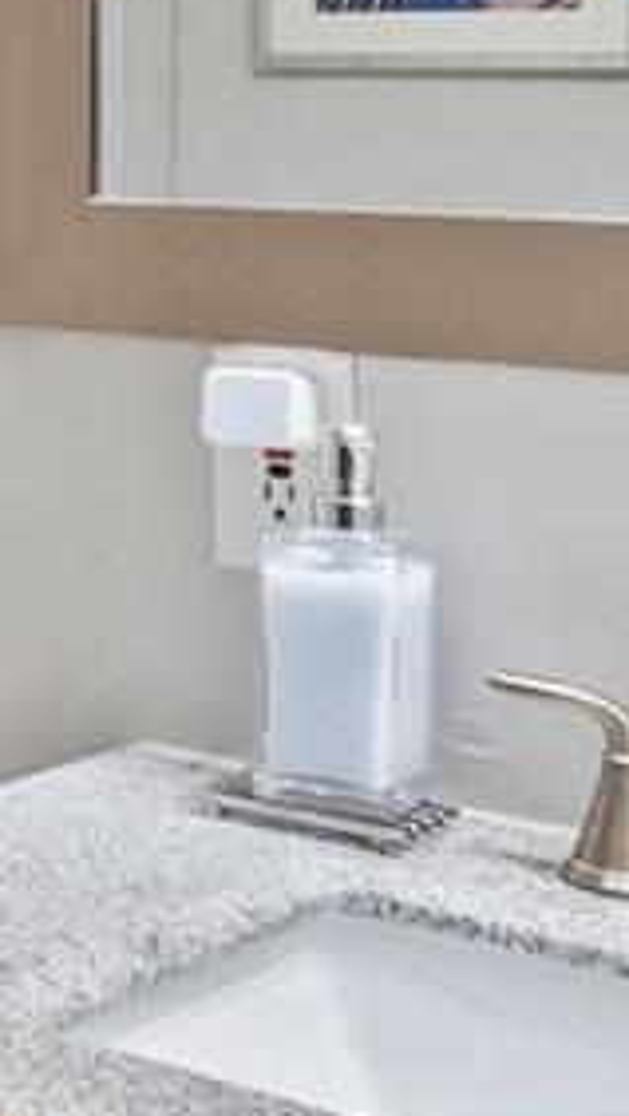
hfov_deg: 11.1
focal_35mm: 89
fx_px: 2634
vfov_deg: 23.2
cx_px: -949
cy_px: 89
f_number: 8
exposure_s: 1/15
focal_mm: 15
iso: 360
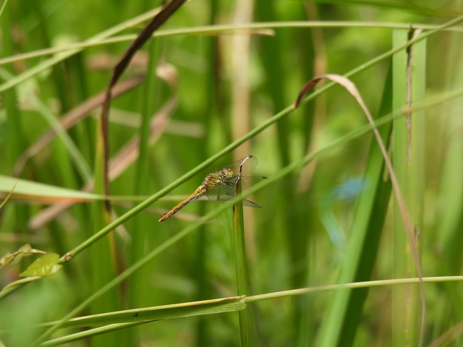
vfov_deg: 1.9
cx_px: 232
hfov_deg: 2.5
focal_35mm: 800
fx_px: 10700
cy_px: 174
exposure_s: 1/125
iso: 100
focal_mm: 143
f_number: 5.6
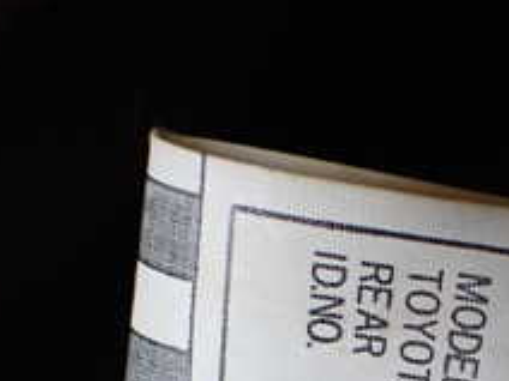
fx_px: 1250
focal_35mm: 85
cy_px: 474
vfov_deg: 16.5
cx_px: 528
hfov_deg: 22.0
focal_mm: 5.4
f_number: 2.3
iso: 320
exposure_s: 1/125
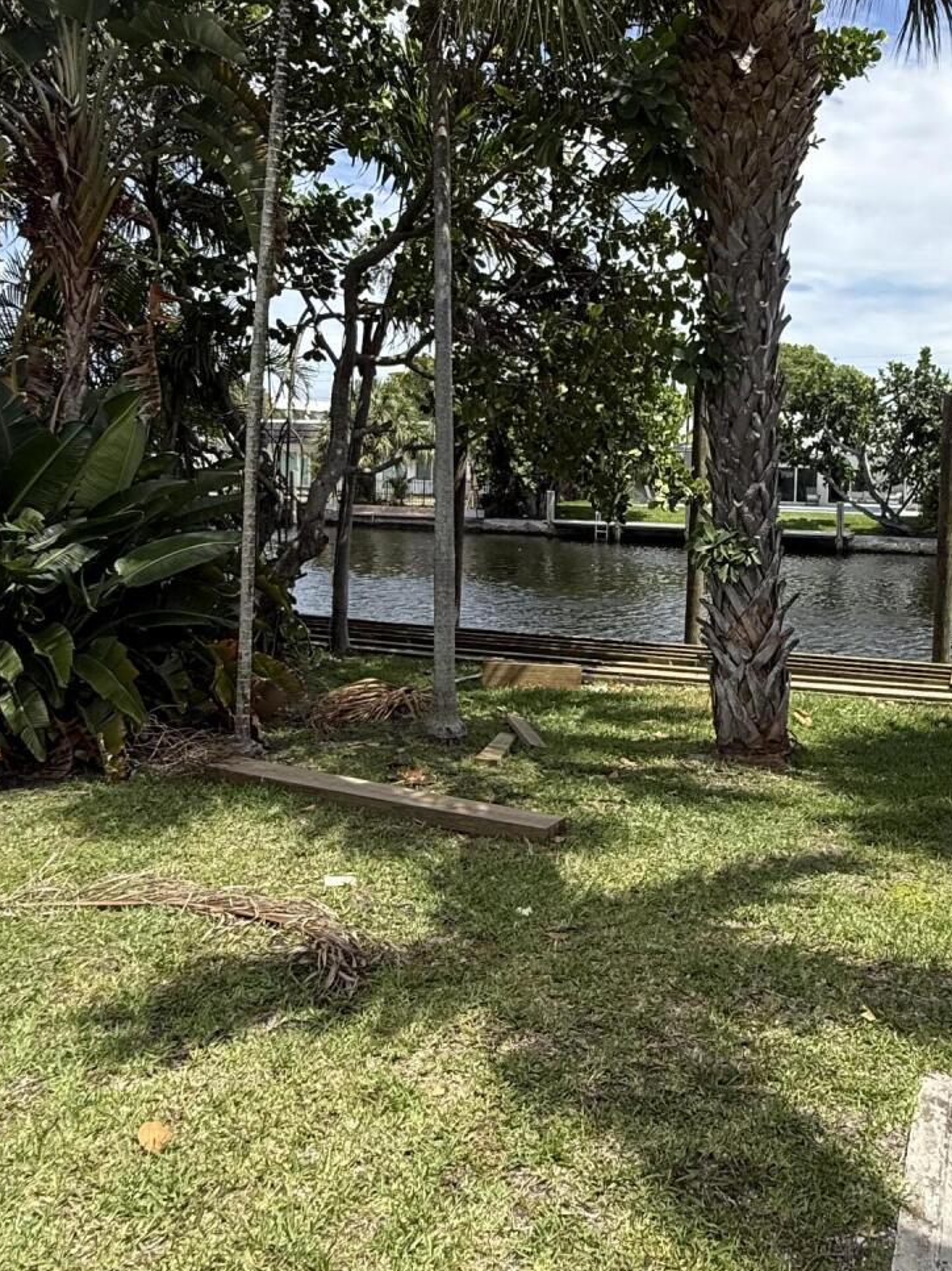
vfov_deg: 61.5
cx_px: 663
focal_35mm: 29
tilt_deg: -2.5
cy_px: 554
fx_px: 1064
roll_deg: -1.1
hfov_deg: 47.1
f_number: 2.2
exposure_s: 1/1745
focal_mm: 2.22
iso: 64
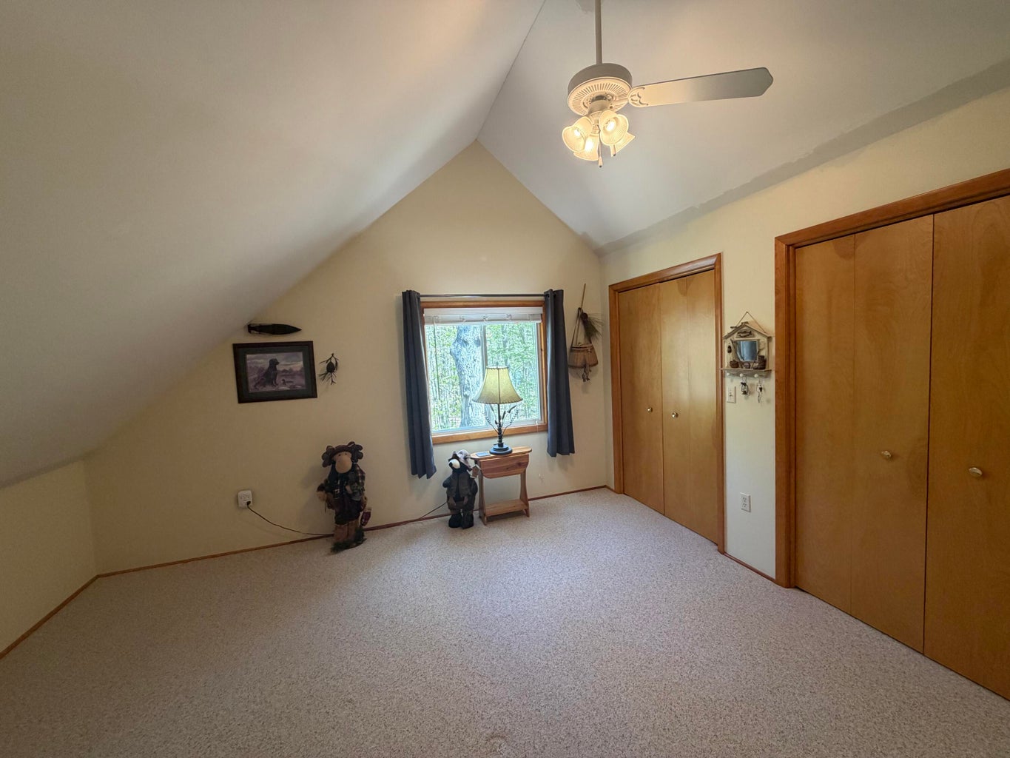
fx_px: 409
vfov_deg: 85.7
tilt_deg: -3.3
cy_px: 379
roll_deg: +3.7
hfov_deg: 102.1
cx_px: 505
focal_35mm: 14
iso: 200
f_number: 2.2
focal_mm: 2.22
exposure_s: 1/60
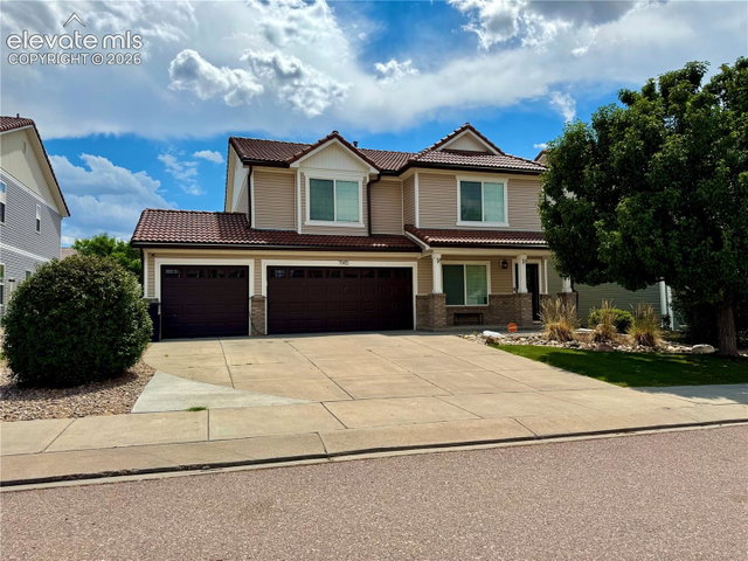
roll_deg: +1.0
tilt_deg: +2.2
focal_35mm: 24
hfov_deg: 71.6
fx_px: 519
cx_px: 374
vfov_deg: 56.8
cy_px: 280
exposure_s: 1/7937
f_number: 1.78
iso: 80
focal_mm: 6.76
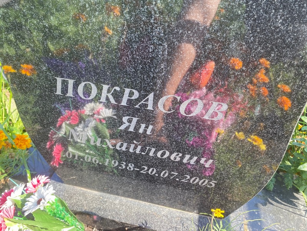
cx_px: 154
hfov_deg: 67.3
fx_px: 231
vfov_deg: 53.1
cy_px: 116
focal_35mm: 26
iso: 32
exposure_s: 1/173
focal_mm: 4.25
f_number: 1.8
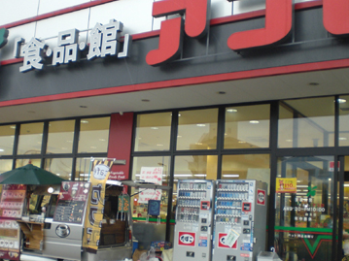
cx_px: 151
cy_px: 138
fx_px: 484
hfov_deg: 39.6
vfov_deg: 30.2
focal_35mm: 48
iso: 100
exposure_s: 1/80
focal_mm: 6.3
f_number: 3.1
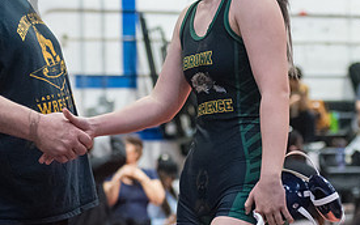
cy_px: 62
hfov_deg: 12.2
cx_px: 202
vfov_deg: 7.6
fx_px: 1688
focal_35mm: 172
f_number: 3.5
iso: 8000
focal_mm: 80
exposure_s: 1/400
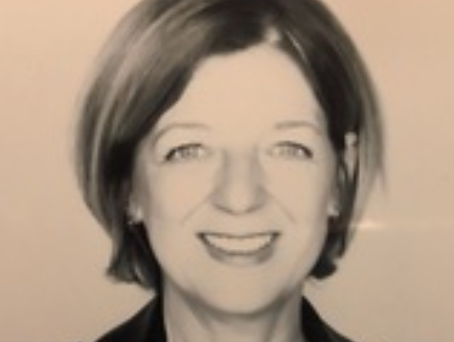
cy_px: 295
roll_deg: -1.9
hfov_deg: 31.1
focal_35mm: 62
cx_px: 181
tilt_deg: -32.4
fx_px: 814
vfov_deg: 23.2
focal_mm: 3.99
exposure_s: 1/17
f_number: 1.8
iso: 100
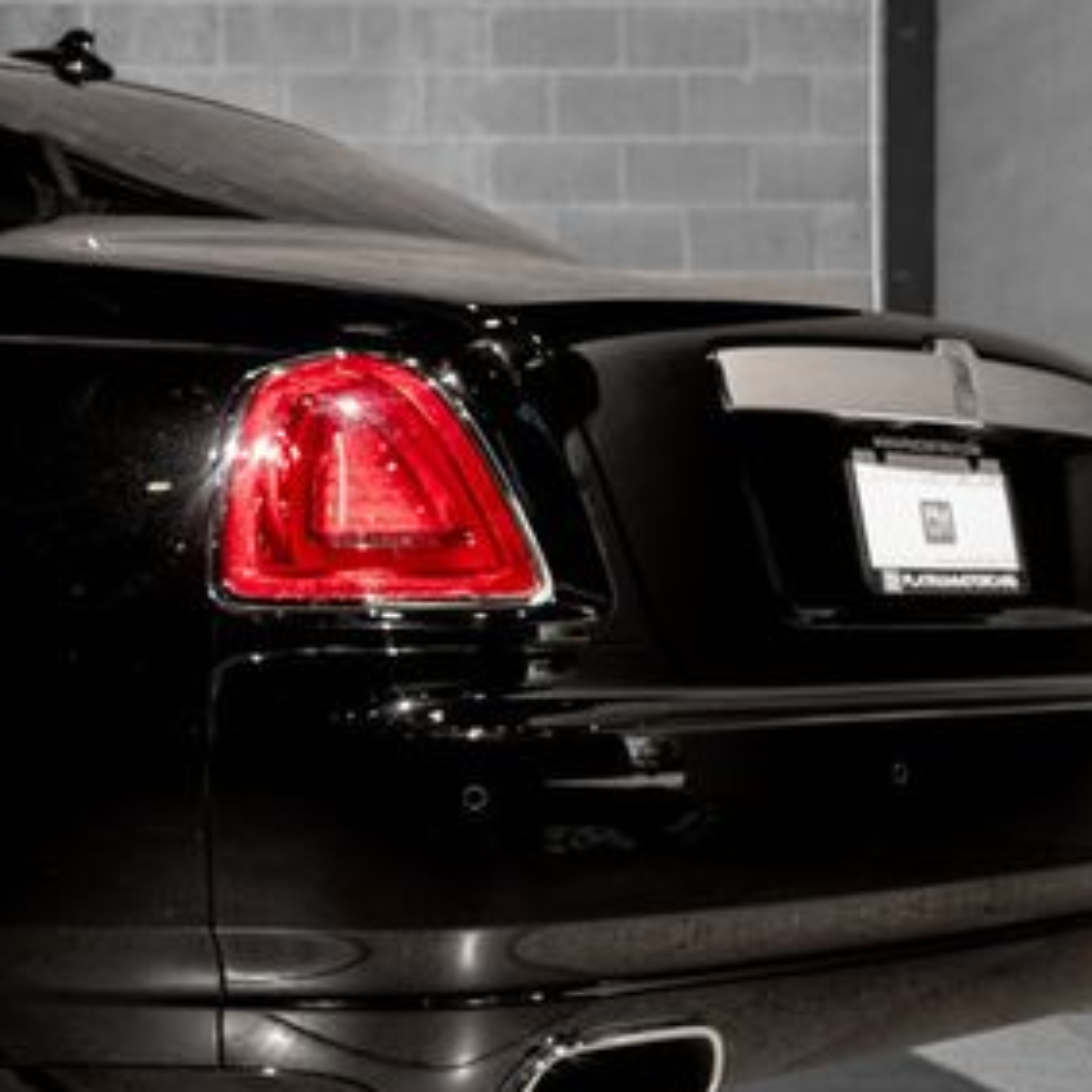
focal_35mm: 73
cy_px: 662
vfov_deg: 23.6
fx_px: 2605
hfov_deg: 23.3
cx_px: 212
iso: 320
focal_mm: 38
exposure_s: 1/60
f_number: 6.3
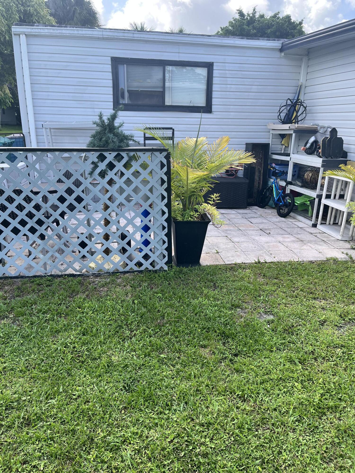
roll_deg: -0.8
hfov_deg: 53.1
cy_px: 236
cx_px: 178
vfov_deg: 67.3
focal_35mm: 26
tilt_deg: -19.0
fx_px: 356
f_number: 1.6
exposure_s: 1/845
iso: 50
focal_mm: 5.1
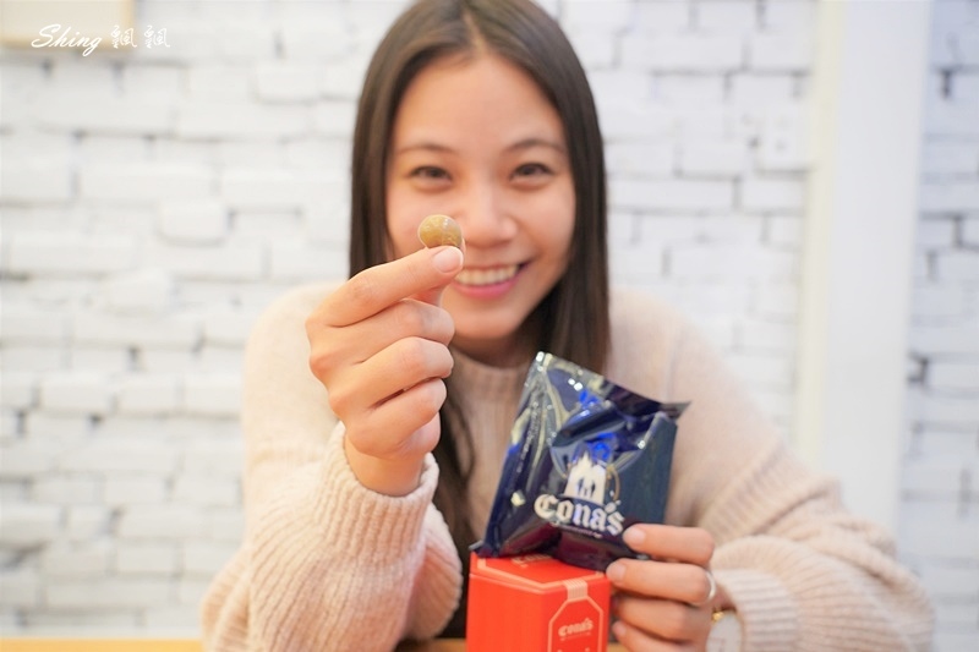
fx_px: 1006
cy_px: 326
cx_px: 490
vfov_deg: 35.9
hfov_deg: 51.9
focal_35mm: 37
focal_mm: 37
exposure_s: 1/40
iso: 1250
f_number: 5
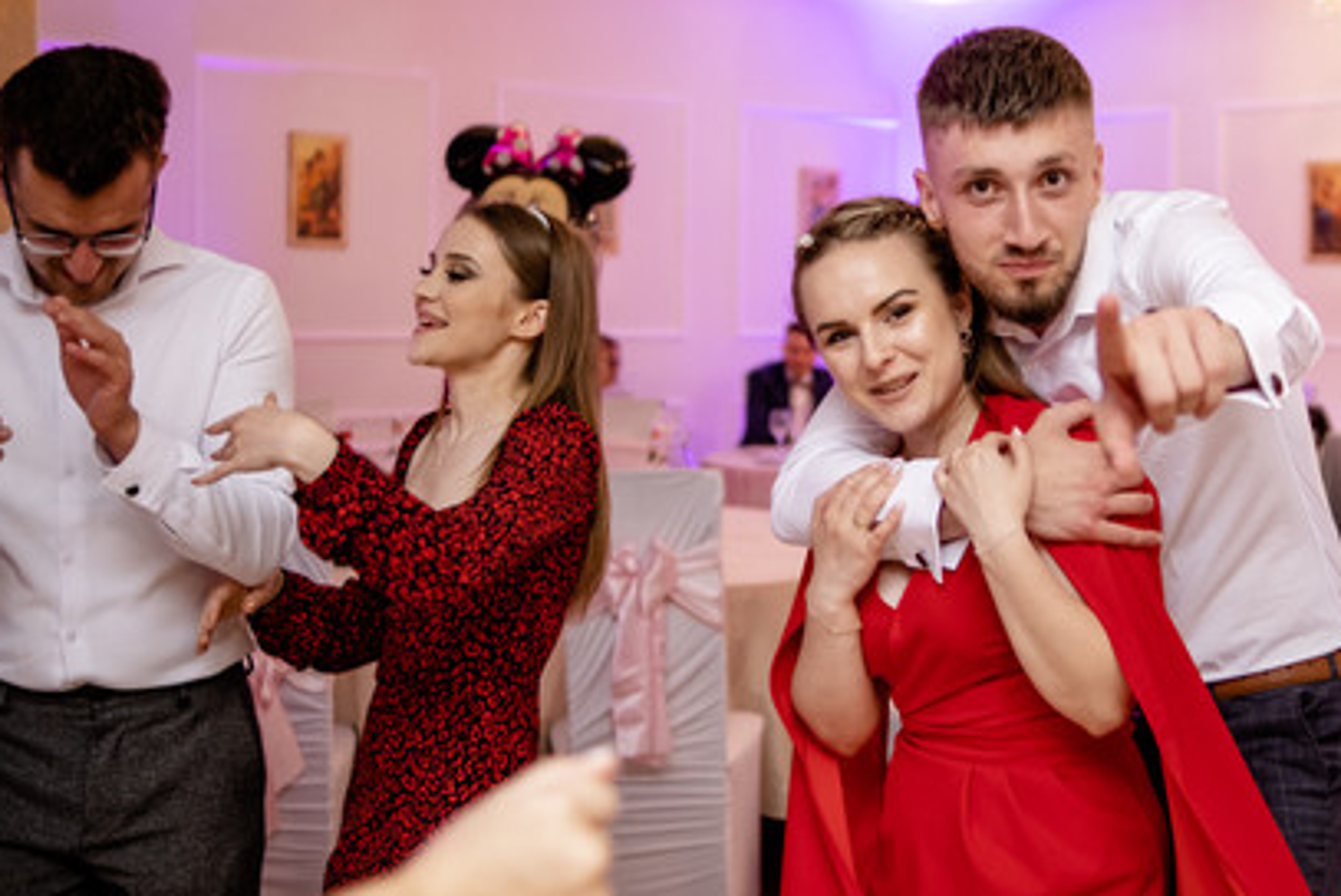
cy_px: 384
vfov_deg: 24.6
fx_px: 2050
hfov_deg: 35.4
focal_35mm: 55
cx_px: 1008
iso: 640
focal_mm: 23
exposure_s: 1/200
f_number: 1.4
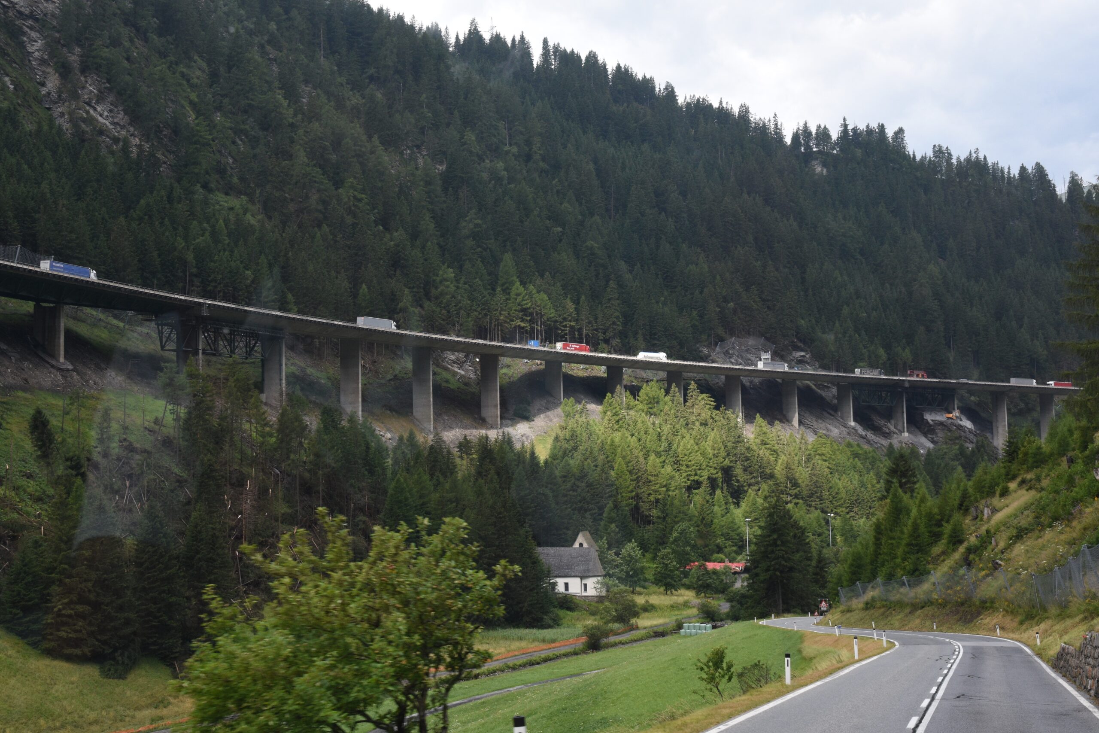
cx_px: 550
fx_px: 1374
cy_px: 366
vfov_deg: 29.9
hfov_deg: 43.6
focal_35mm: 45
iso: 500
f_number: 7.1
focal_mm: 30
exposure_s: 1/125
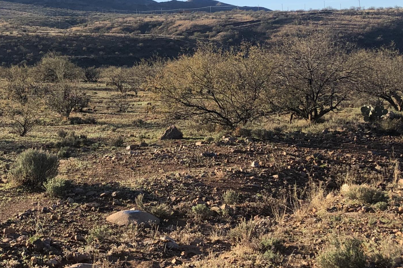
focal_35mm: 62
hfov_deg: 32.1
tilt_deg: -0.2
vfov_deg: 21.5
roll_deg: +1.7
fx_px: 694
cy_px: 31
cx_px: 128
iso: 20
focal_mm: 3.99
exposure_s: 1/1333
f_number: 1.8
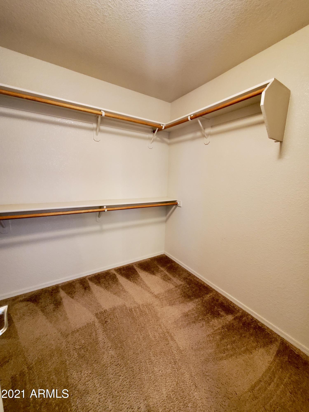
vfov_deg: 106.2
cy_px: 206
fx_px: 155
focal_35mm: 13
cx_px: 154
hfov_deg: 89.9
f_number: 2.2
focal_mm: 1.8
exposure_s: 1/29
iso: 800
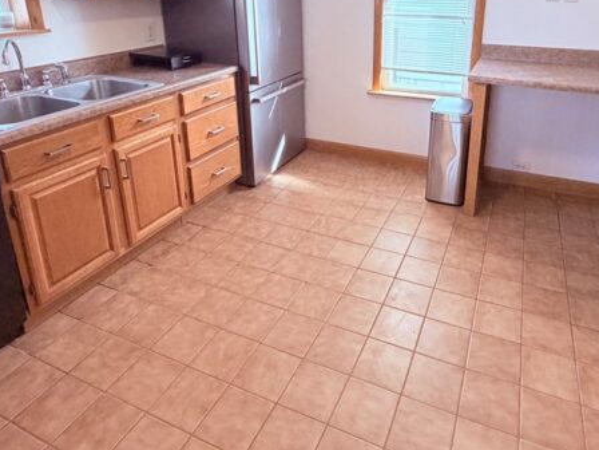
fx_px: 433
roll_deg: -0.5
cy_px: 104
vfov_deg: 52.1
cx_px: 353
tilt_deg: -16.4
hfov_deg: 68.8
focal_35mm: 25
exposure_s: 1/120
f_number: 2.2
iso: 320
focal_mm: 2.22
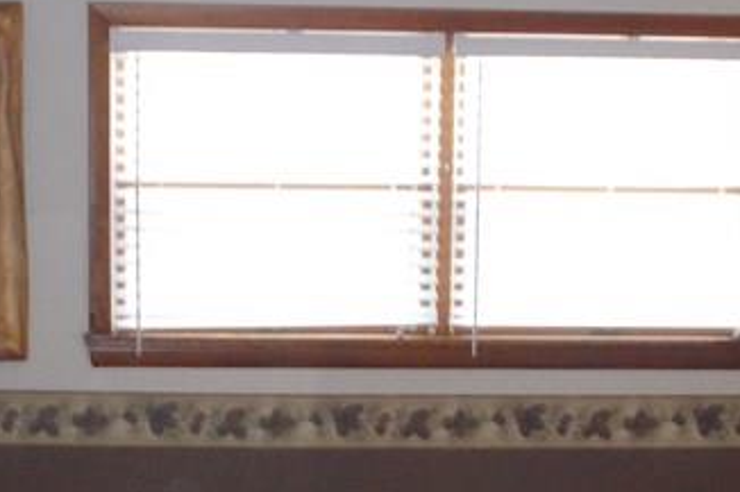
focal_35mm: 111
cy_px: 549
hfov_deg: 18.4
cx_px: 345
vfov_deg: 12.1
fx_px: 2280
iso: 320
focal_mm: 6
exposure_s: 1/25
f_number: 3.6
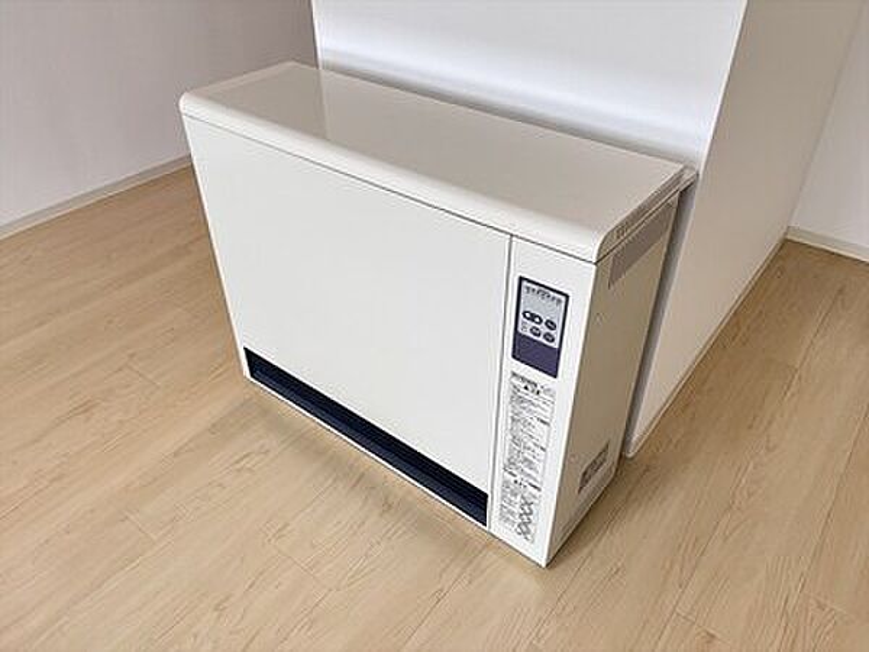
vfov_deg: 53.1
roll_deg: -0.5
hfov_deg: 67.3
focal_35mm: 26
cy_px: 326
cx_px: 434
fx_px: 653
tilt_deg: -37.5
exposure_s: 1/100
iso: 40
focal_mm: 5.1
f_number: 1.6
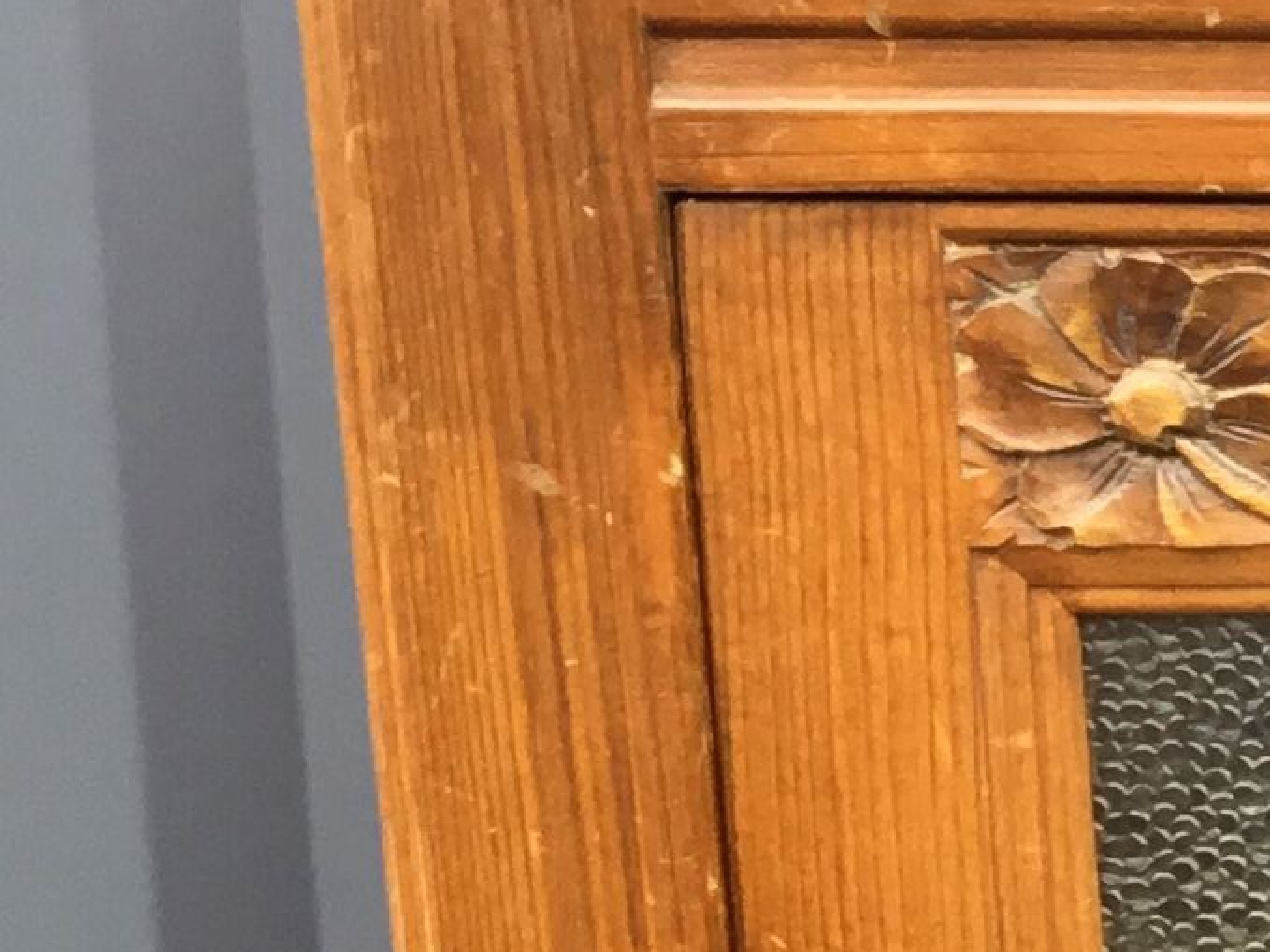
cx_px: 2933
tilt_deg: -8.4
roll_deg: -0.2
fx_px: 5466
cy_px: 778
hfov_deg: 11.3
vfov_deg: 9.9
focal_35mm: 149
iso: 32
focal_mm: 3.3
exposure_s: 1/100
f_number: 2.4
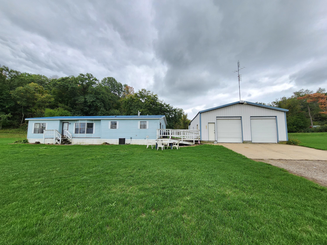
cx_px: 164
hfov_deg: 106.2
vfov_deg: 89.9
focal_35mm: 13
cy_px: 122
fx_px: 123
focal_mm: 2.2
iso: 50
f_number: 2.2
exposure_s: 1/465
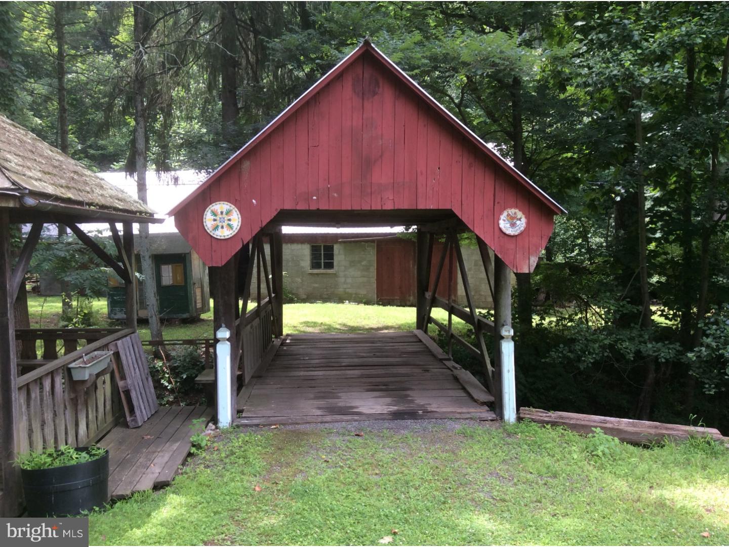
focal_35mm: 32
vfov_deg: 44.2
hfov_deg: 56.8
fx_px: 674
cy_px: 274
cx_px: 364
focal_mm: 3.3
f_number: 2.4
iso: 32
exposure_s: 1/129
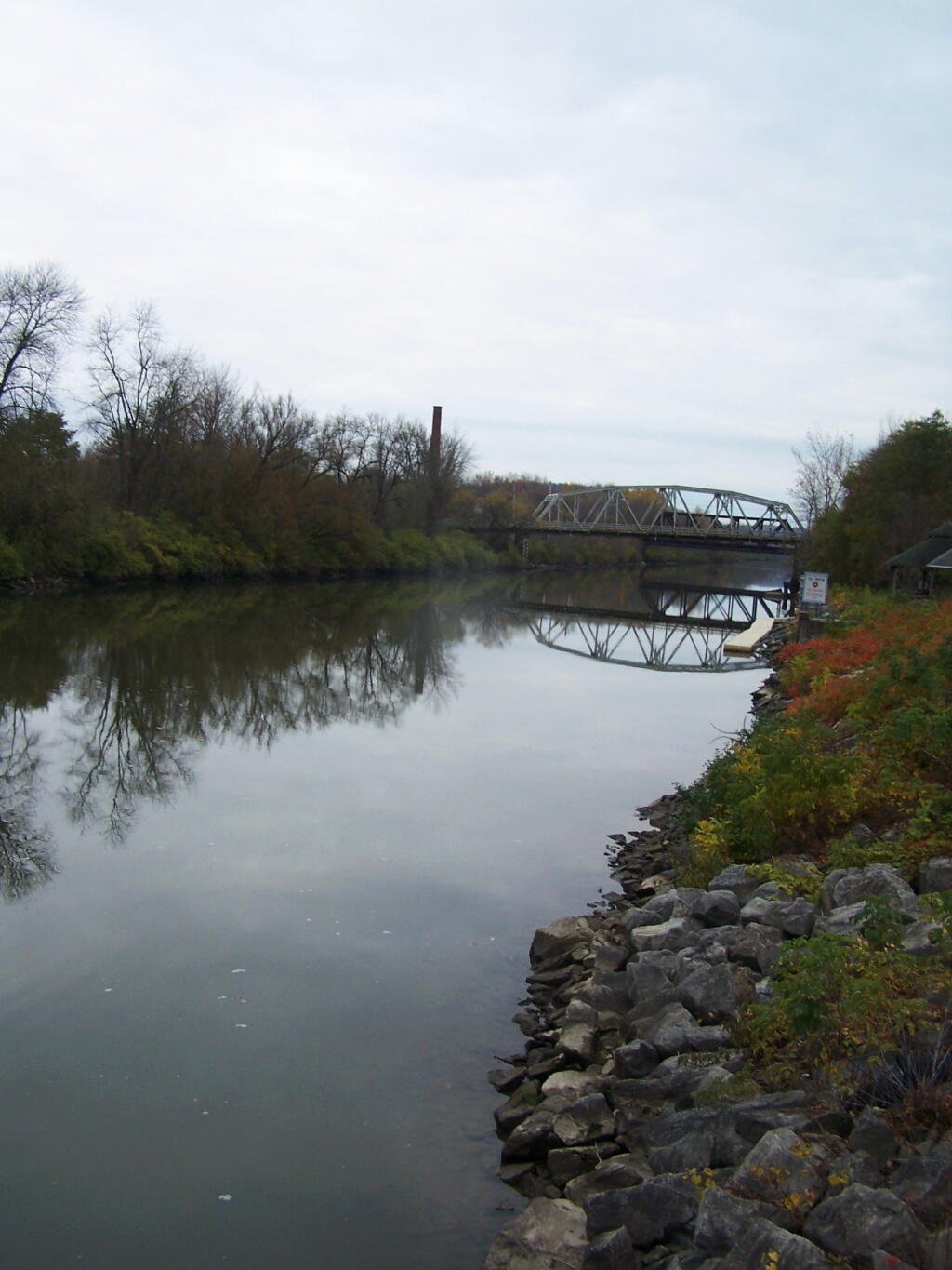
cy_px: 635
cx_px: 476
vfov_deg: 49.0
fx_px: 1393
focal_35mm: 38
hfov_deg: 37.7
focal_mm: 6.3
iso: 80
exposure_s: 1/320
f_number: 2.8
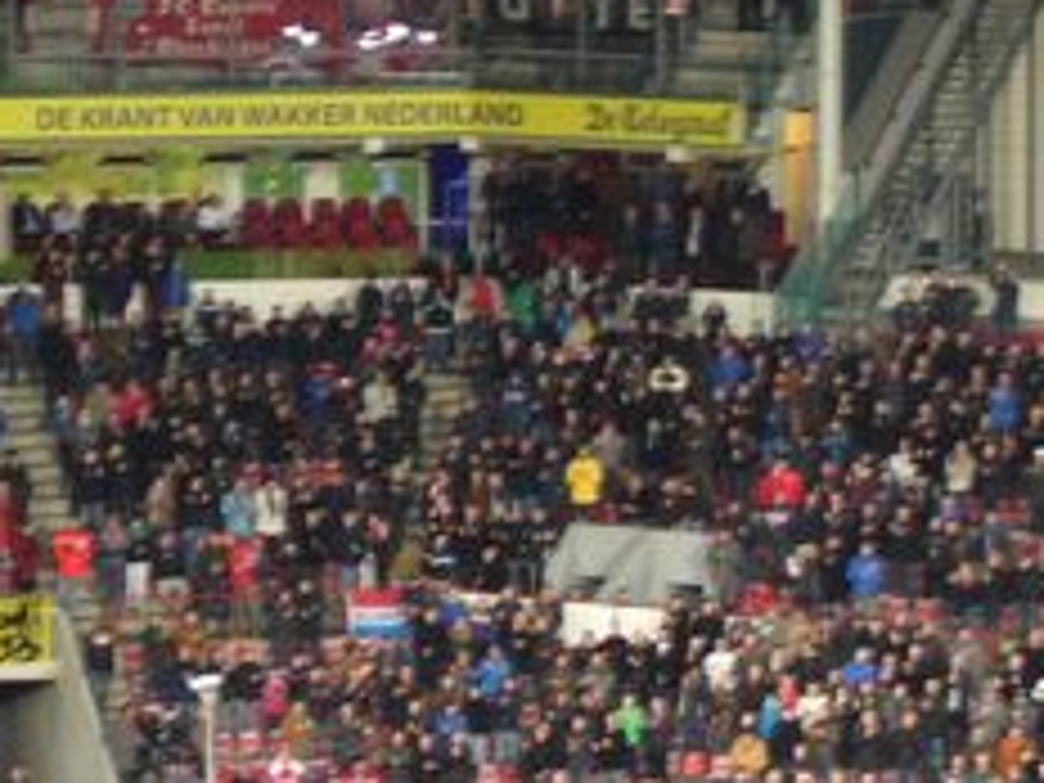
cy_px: -173
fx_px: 7781
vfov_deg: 5.7
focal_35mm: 258
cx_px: -176
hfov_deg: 7.6
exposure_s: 1/8
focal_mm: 17.4
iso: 200
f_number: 4.9
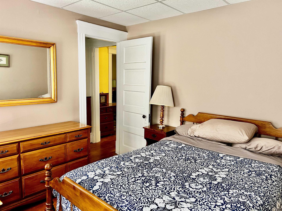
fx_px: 212
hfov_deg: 67.3
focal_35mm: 26
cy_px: 106
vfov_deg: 53.1
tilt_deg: -7.6
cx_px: 141
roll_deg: -0.9
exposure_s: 1/68
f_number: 1.5
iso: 125
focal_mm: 5.7
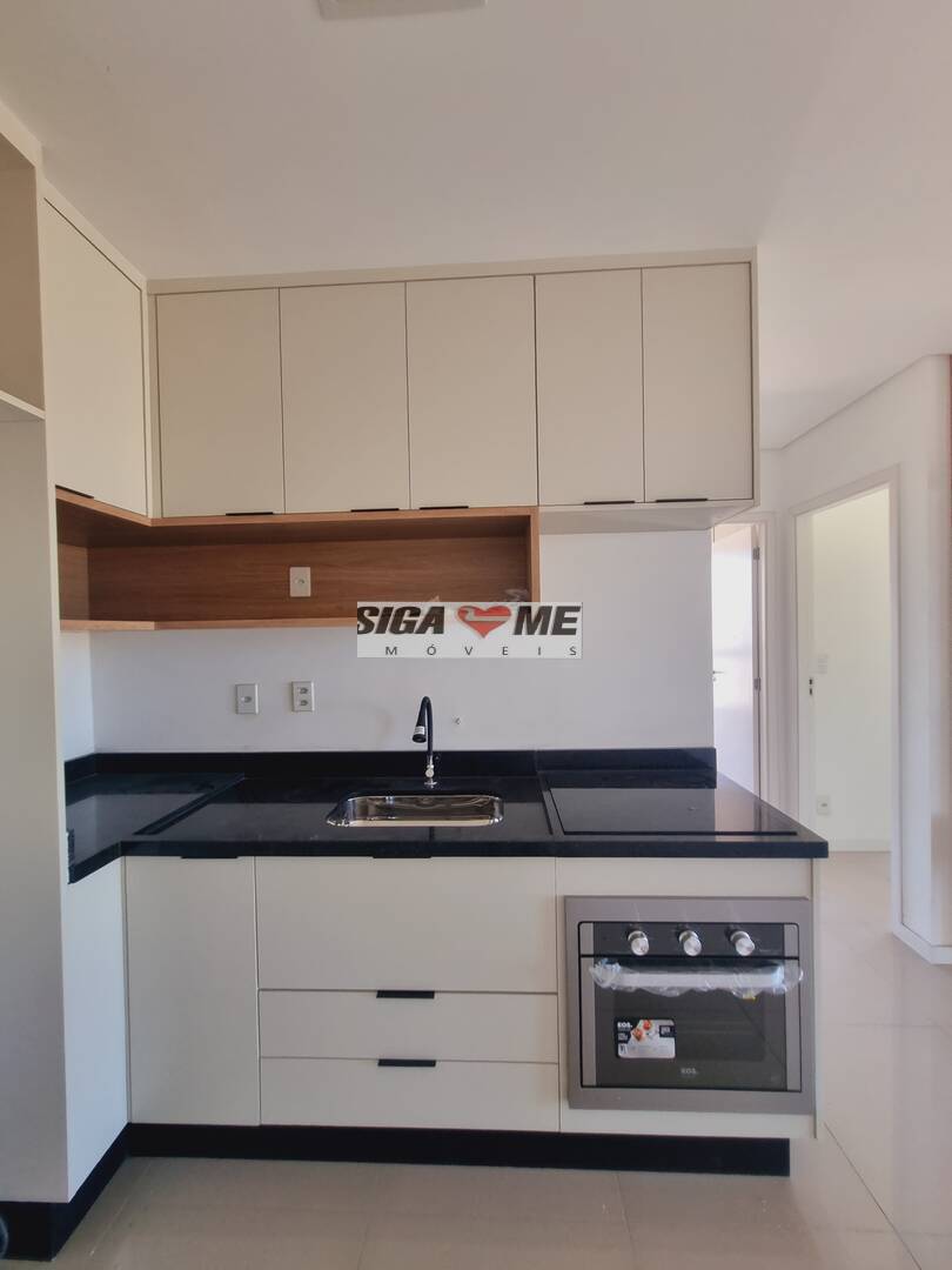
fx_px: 477
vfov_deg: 106.2
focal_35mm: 13
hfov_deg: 89.9
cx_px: 476
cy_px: 635
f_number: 2.2
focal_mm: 1.74
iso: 125
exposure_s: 1/60
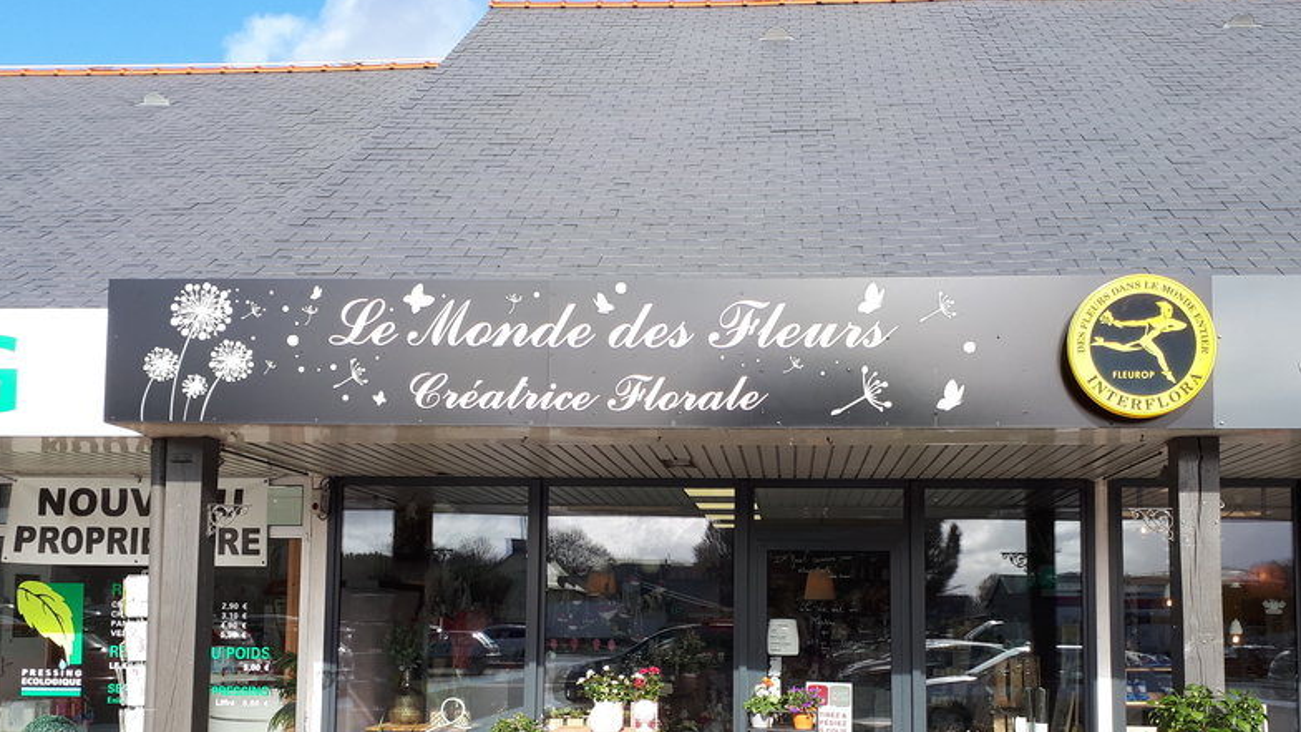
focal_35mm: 36
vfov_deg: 32.4
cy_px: 520
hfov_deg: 55.3
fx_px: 1242
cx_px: 690
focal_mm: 3.6
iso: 40
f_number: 1.9
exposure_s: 1/623
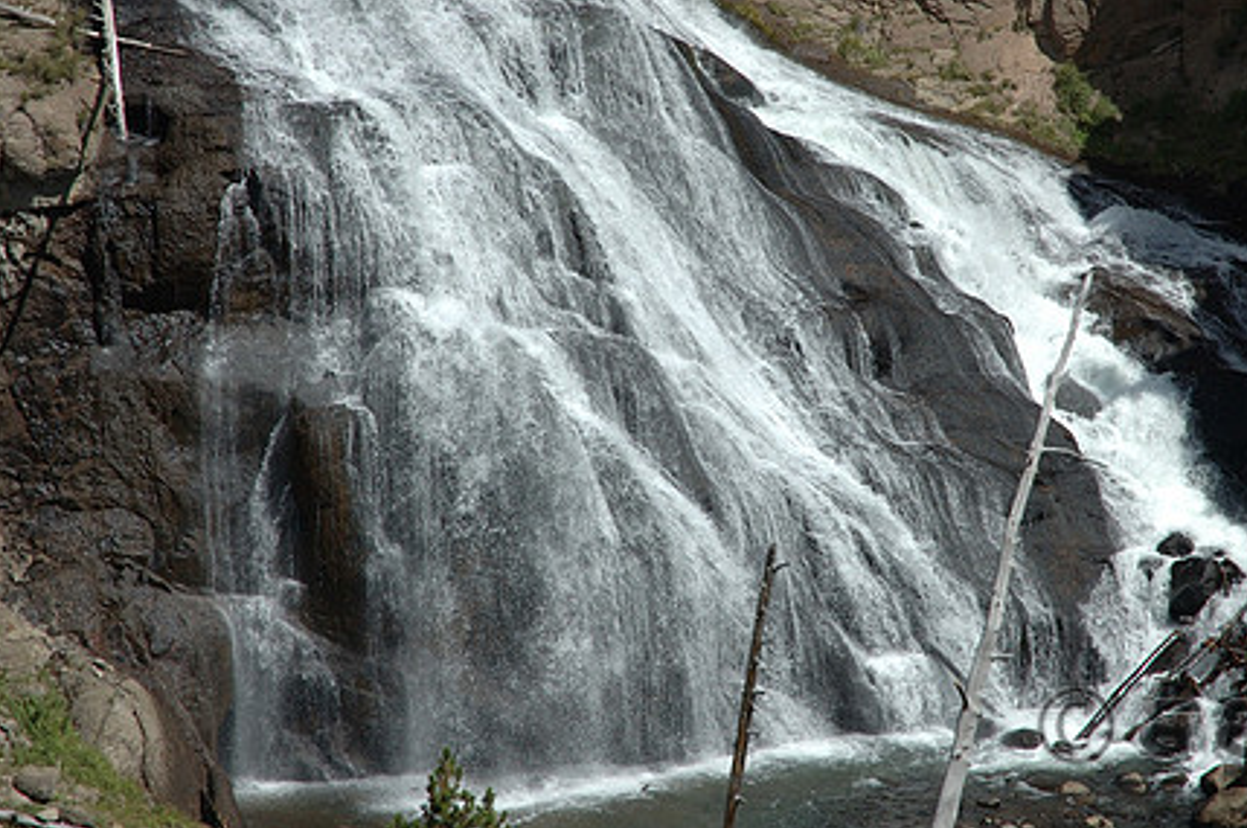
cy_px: 325
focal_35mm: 142
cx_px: 735
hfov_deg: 14.5
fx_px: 4913
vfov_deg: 9.6
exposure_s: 1/400
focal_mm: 70
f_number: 10
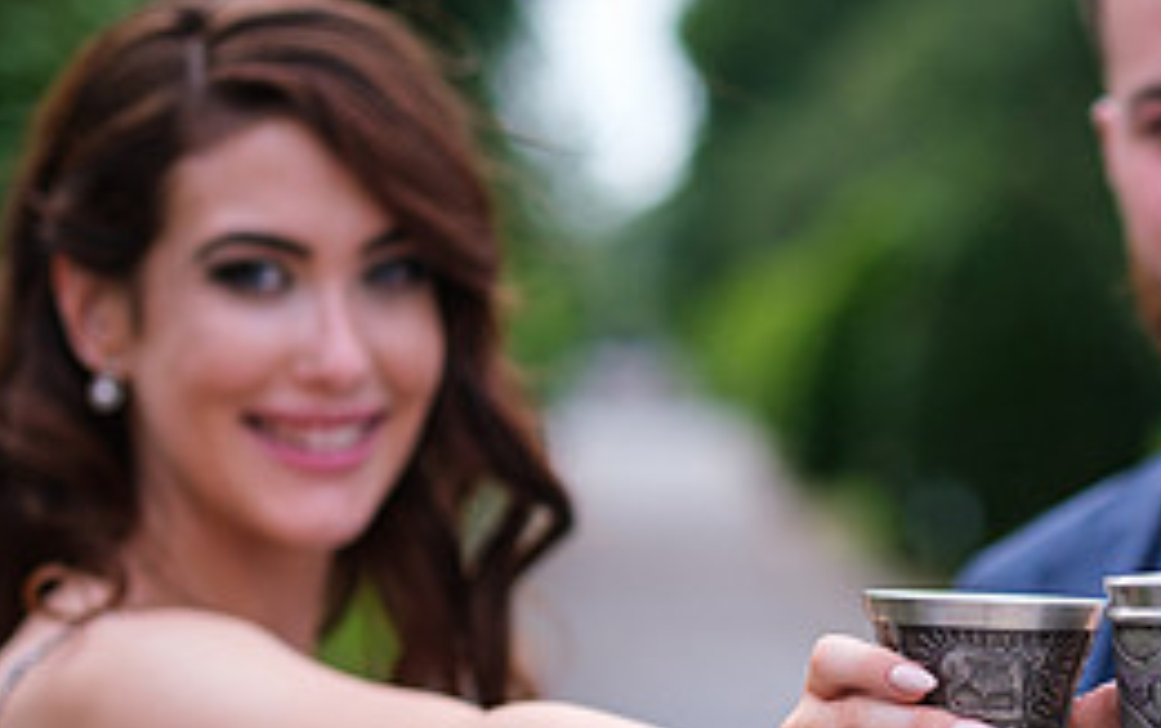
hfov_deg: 10.9
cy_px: 663
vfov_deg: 6.9
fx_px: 6049
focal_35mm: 191
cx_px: 1165
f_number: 2
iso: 400
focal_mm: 56
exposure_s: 1/1000
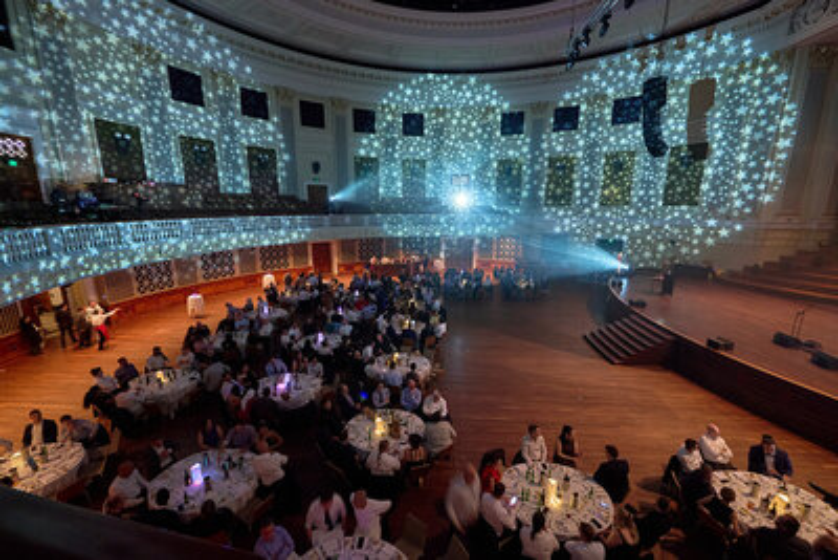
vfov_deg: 81.3
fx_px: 326
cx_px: 419
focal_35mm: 14
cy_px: 280
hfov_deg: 104.2
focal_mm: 14
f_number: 6.3
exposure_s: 1/6
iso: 2000
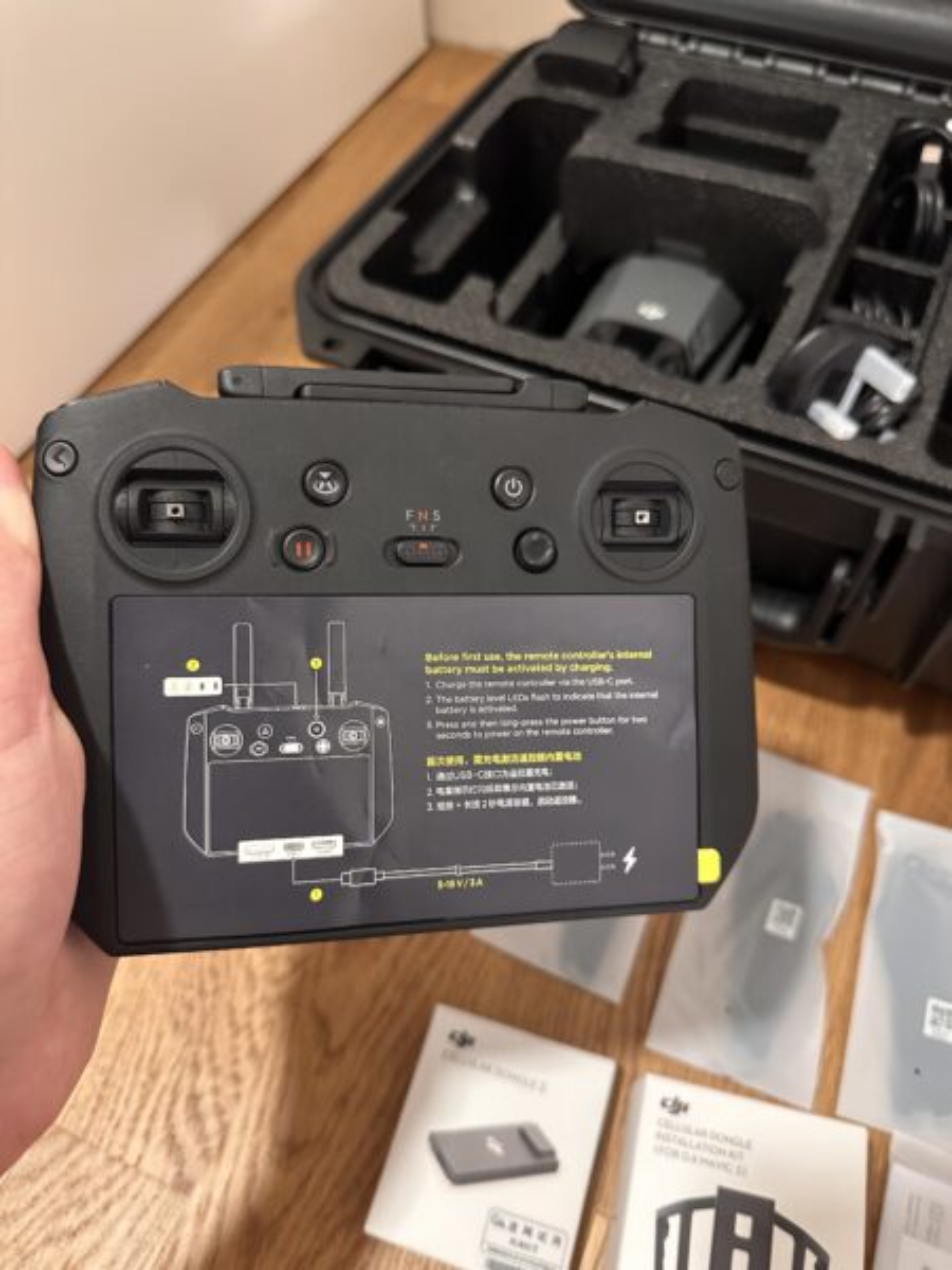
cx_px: 476
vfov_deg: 71.6
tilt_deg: -55.5
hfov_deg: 56.8
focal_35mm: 24
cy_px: 635
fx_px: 880
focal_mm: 6.86
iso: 500
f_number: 1.78
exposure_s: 1/50
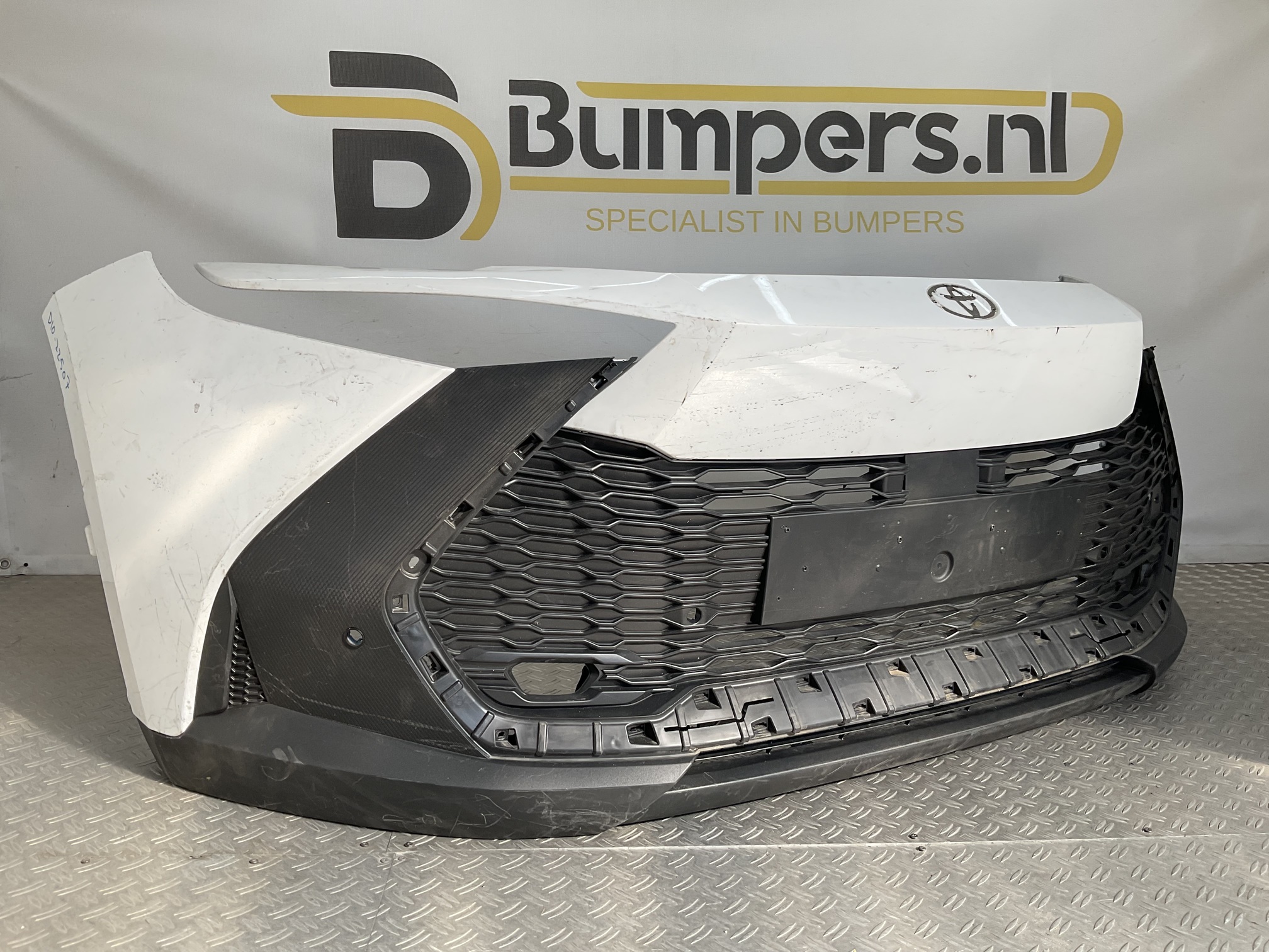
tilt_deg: -9.5
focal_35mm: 29
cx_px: 634
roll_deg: -1.2
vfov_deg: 48.2
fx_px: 1063
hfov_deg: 61.7
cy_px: 476
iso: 16
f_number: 1.8
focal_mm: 3
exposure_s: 1/620
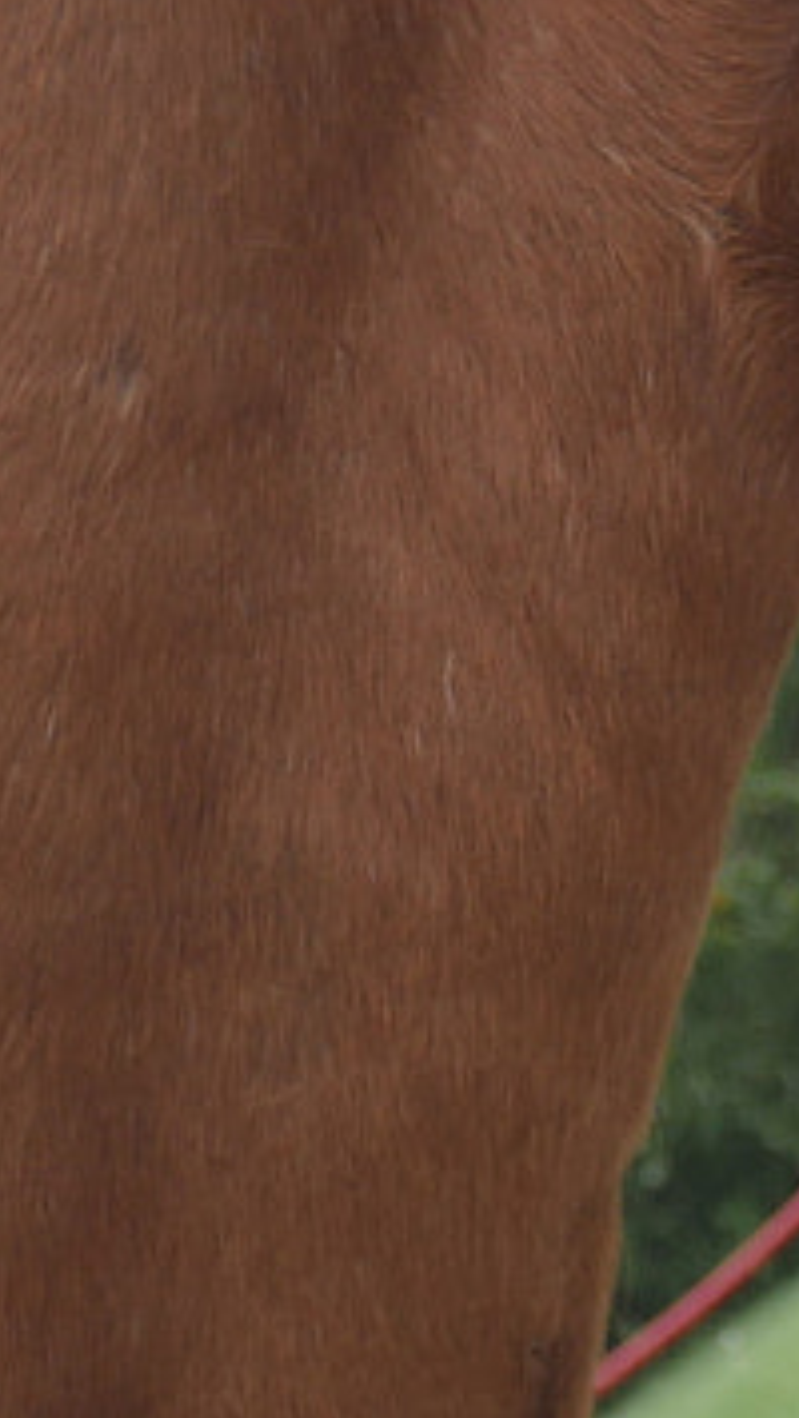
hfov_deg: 5.9
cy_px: -715
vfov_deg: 10.1
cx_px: 1075
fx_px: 7750
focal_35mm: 206
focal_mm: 21
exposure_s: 1/250
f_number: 4.7
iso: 200
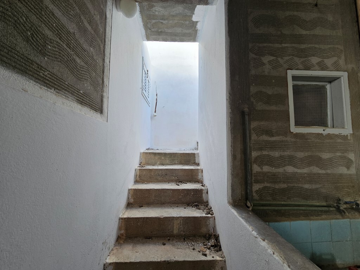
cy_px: 135
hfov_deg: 106.2
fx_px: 135
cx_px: 180
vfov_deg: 89.9
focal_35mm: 13
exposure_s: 1/118
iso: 50
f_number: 2.2
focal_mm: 2.2
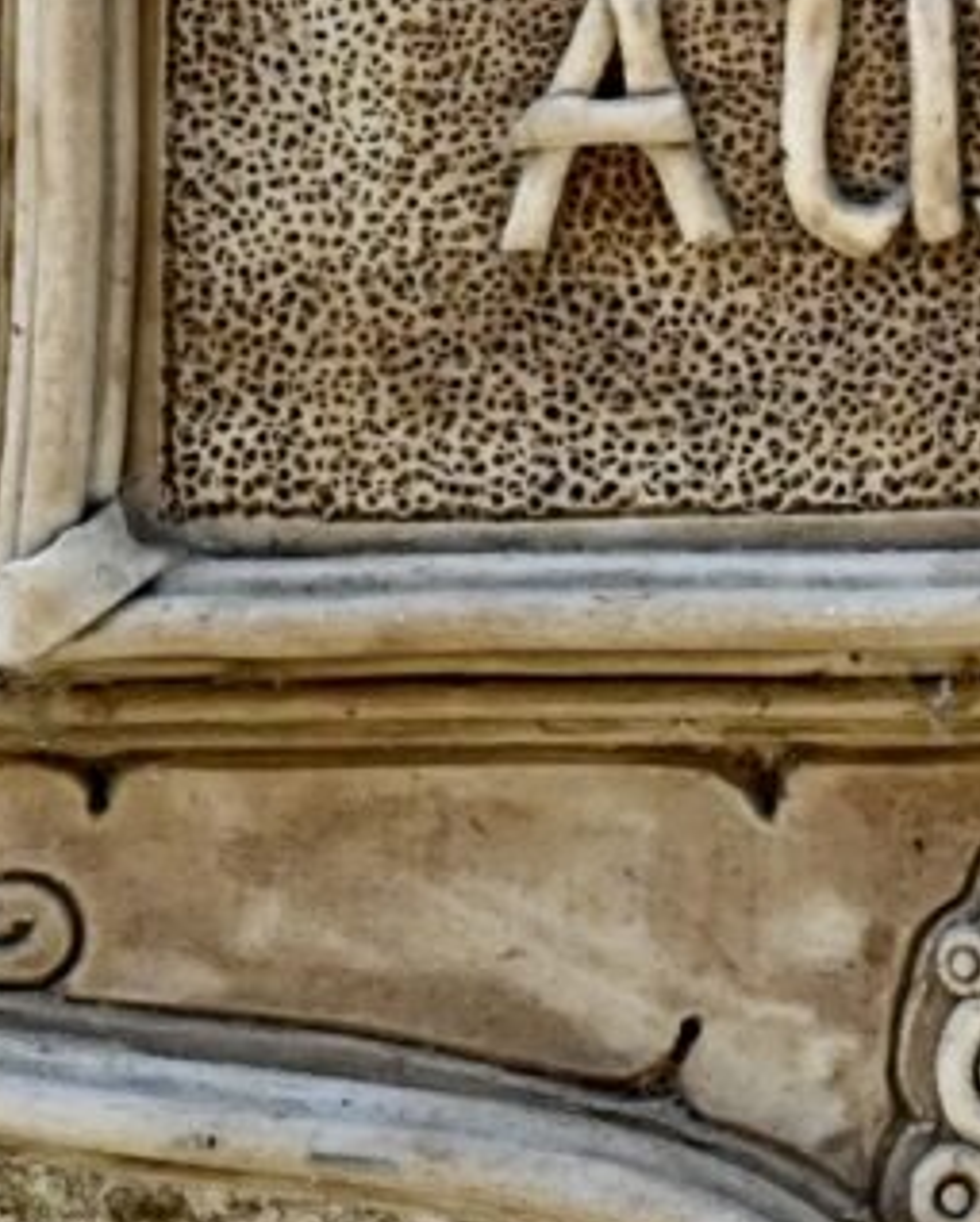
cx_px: 1443
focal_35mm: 198
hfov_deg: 7.7
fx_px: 7168
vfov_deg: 9.3
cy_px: -968
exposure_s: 1/1600
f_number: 6.3
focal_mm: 35
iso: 2000
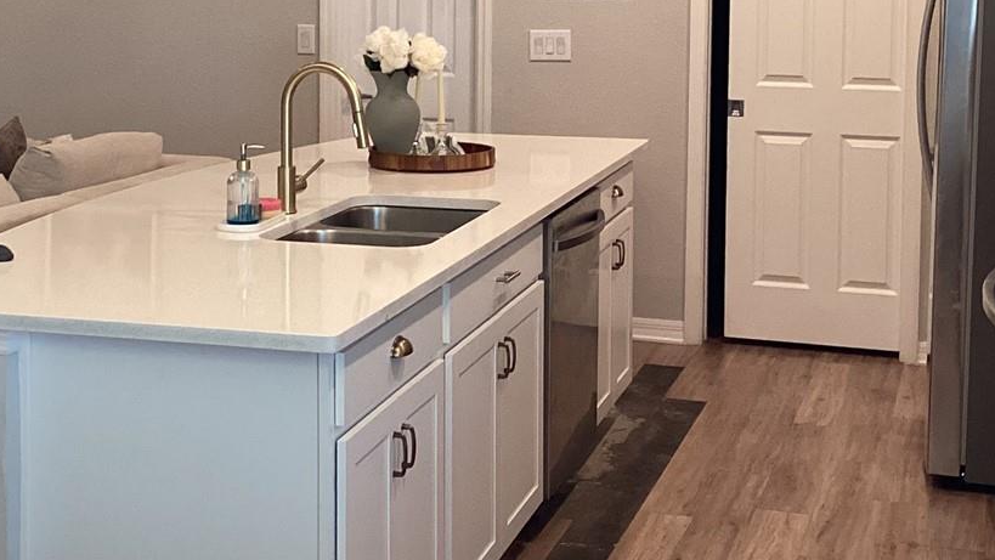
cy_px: 64
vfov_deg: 18.0
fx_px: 1742
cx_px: 414
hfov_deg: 31.8
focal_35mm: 66
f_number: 2.4
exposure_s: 1/60
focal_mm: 3.3
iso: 160
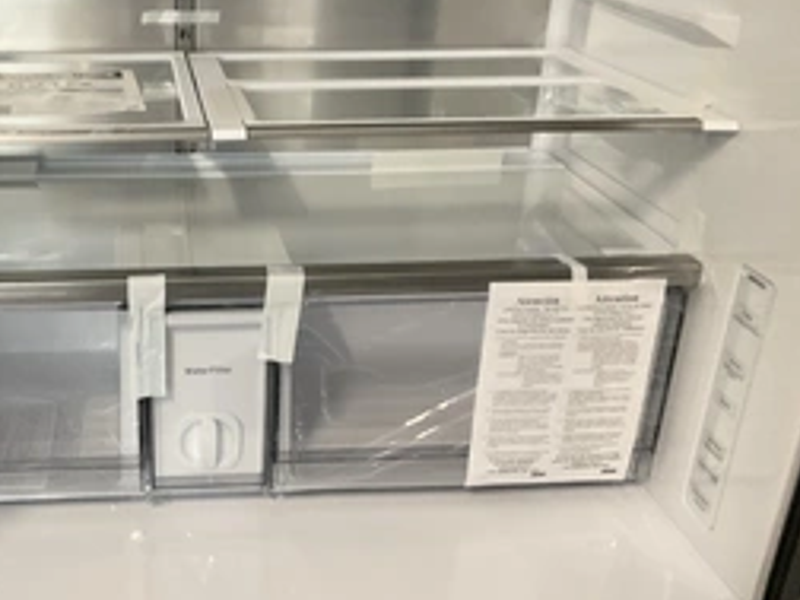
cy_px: 359
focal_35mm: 46
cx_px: 194
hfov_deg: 40.0
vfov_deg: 31.4
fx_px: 1063
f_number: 1.8
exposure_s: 1/60
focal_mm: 3
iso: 250
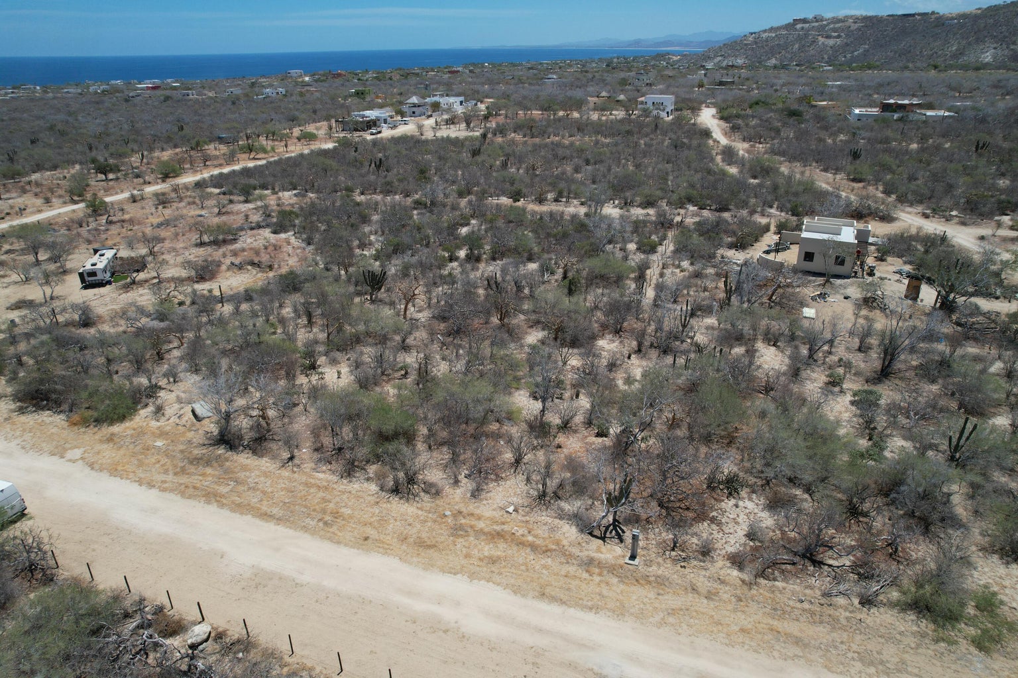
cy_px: 339
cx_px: 509
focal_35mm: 22
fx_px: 622
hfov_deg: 78.6
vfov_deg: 57.2
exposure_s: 1/3200
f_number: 2.8
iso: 110
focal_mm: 8.38
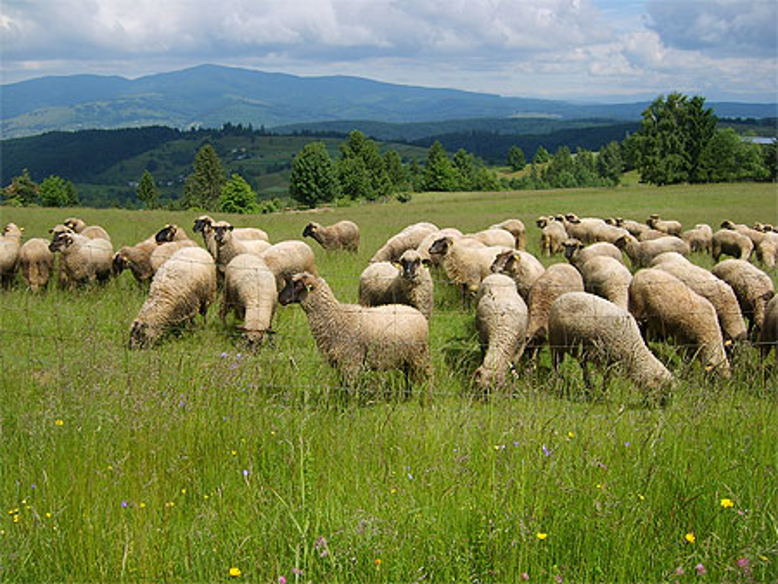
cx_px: 389
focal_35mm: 35
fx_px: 787
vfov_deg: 40.7
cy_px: 292
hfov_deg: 52.6
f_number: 2.8
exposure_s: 1/1000
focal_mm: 5.8
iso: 50
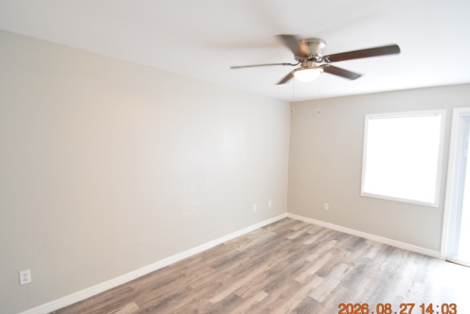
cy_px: 158
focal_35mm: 17
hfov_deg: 93.2
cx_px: 241
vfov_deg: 70.5
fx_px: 222
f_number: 3.5
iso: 1400
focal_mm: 10
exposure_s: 1/60
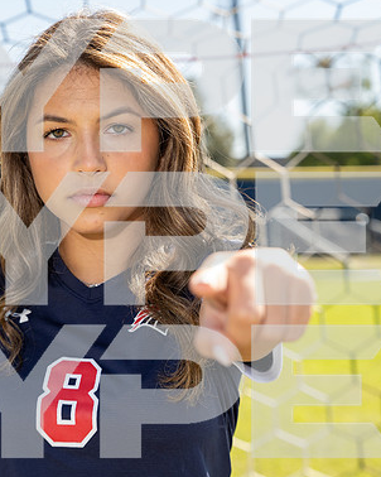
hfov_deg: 17.9
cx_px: 79
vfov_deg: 22.5
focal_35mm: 85
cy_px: 239
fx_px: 1199
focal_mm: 59
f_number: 4.5
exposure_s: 1/250
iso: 100
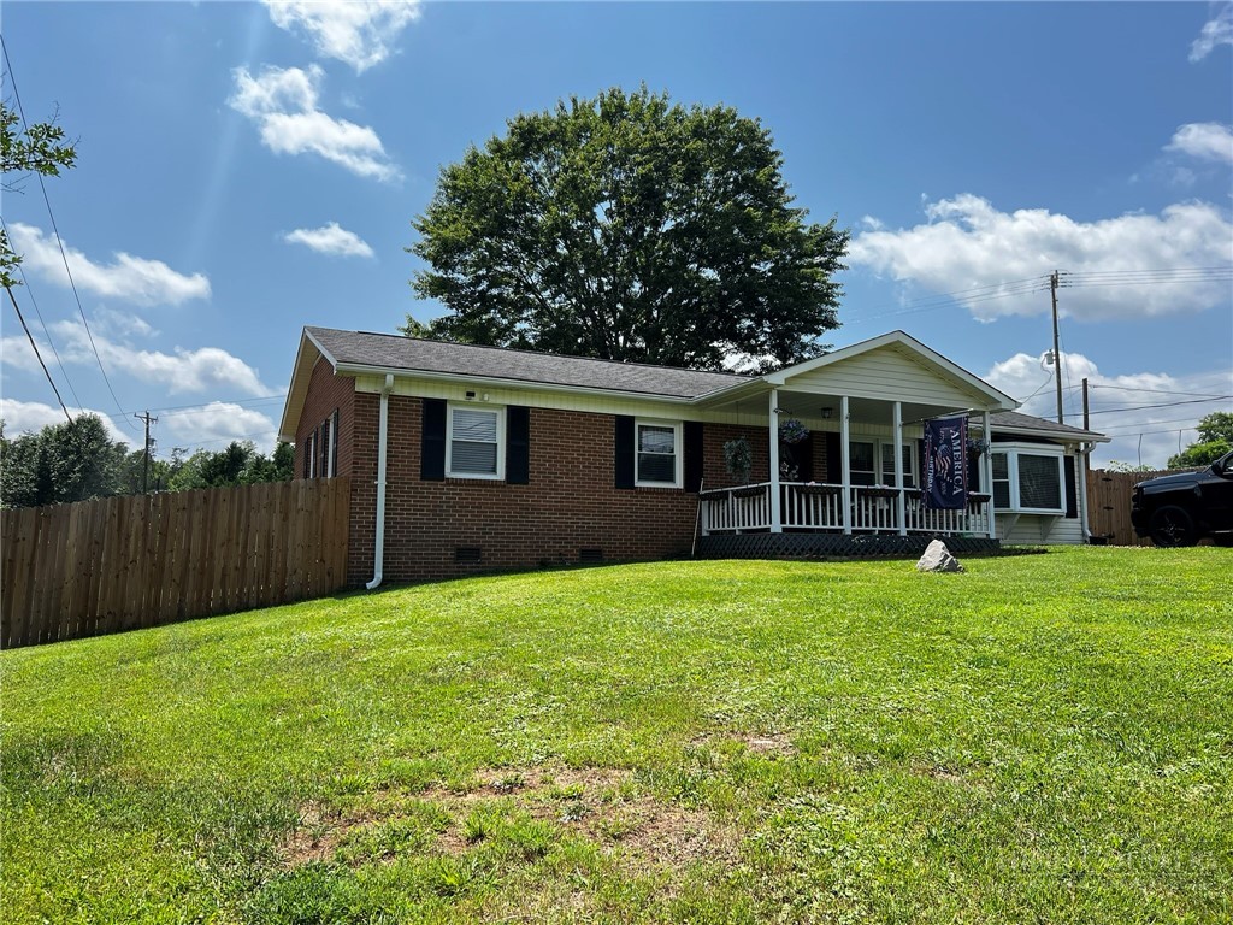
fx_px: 926
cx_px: 616
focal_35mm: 26
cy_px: 462
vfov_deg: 53.1
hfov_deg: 67.3
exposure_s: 1/2299
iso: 50
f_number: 1.5
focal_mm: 5.7
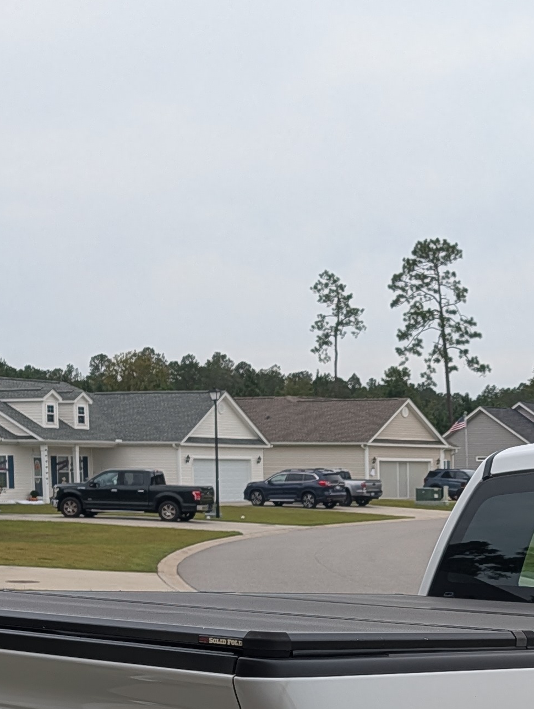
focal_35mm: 76
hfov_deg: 18.8
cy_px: 702
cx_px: 566
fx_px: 1559
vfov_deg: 24.5
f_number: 1.68
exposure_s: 1/245
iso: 33
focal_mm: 6.9
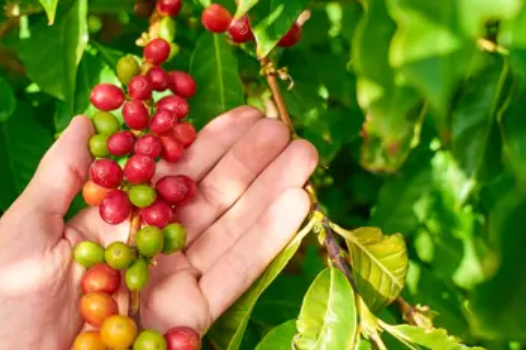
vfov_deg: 30.5
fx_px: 643
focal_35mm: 44
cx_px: 186
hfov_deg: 44.0
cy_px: 178
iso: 100
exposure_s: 1/125
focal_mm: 33
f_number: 5
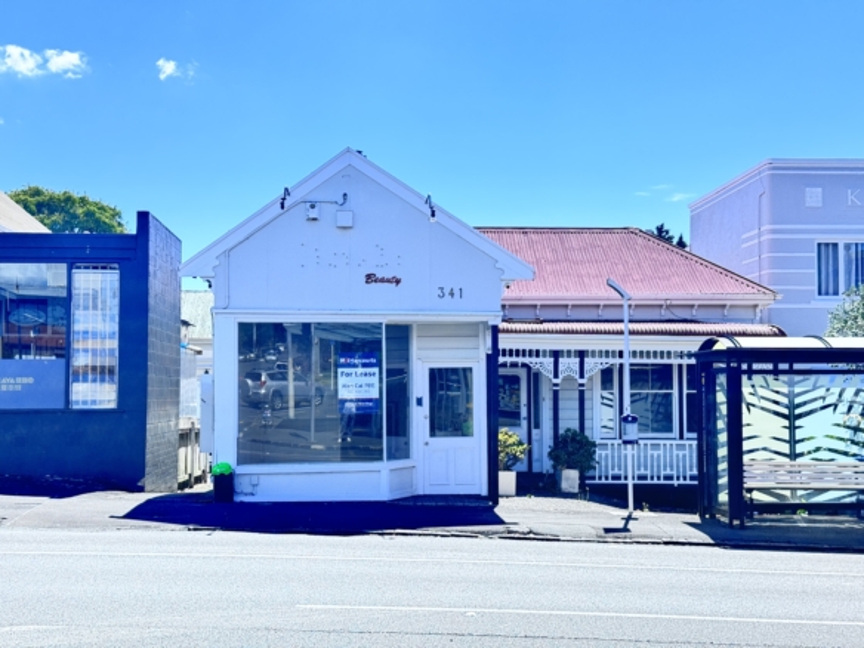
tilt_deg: +2.2
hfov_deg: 39.7
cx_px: 432
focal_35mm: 48
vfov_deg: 30.3
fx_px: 1198
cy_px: 324
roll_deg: +0.2
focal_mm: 6.76
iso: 64
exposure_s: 1/1637
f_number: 1.78
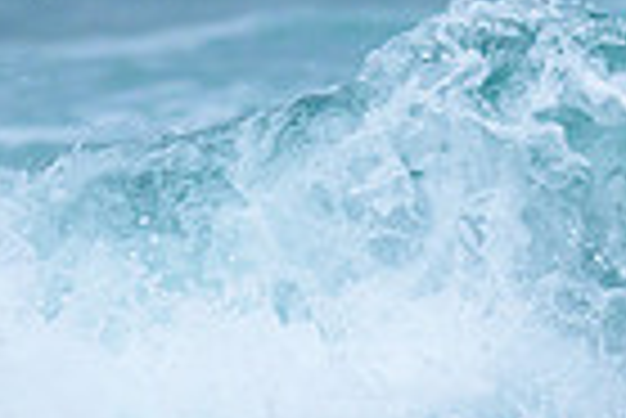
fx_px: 75789
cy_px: 671
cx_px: 1215
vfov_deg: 0.3
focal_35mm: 4354
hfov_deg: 0.5
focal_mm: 800
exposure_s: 1/3200
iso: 720
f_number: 6.3
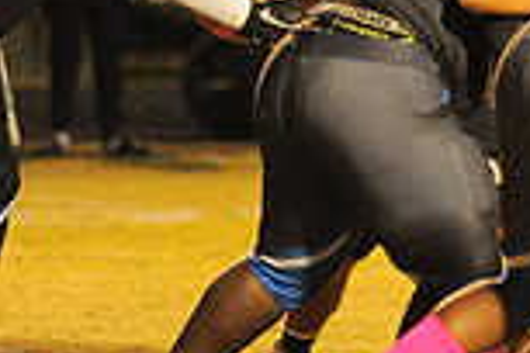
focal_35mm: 758
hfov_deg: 2.7
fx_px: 11159
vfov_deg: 1.8
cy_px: 38
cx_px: 1001
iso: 6400
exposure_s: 1/320
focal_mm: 200
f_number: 4
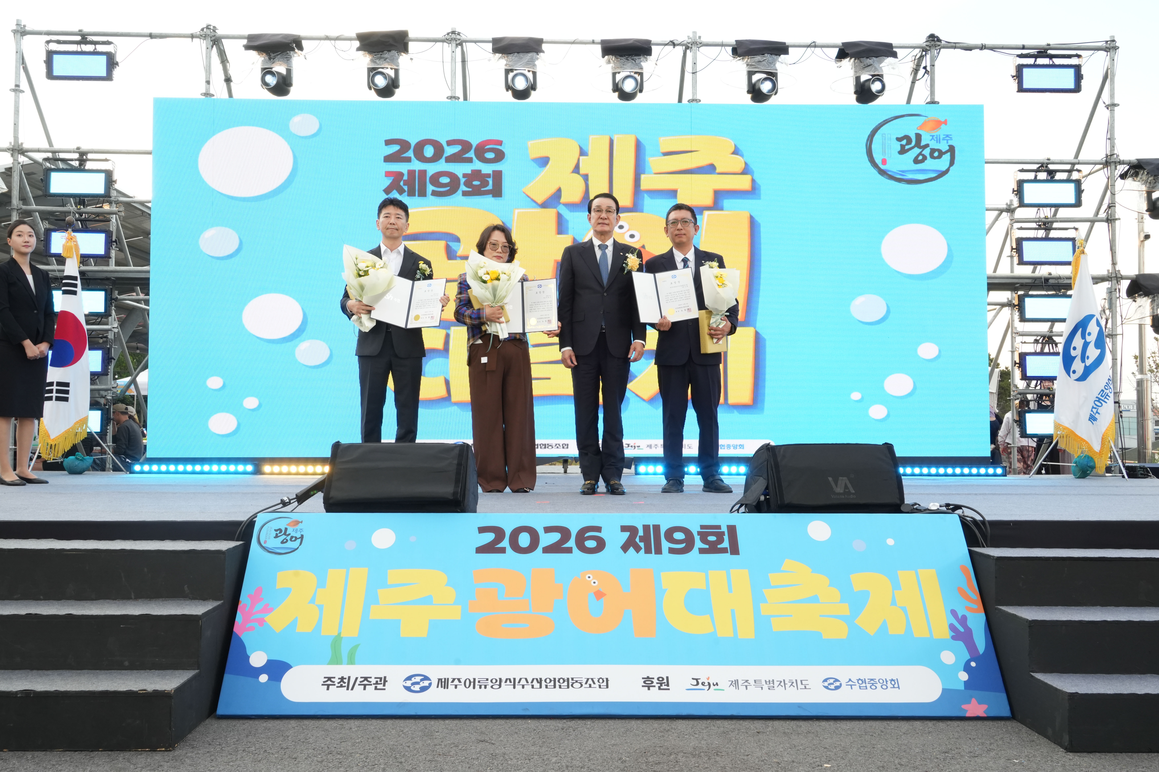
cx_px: 580
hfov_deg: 57.2
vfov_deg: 40.0
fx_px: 1062
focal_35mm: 33
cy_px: 386
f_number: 13
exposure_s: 1/125
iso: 1250
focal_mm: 33
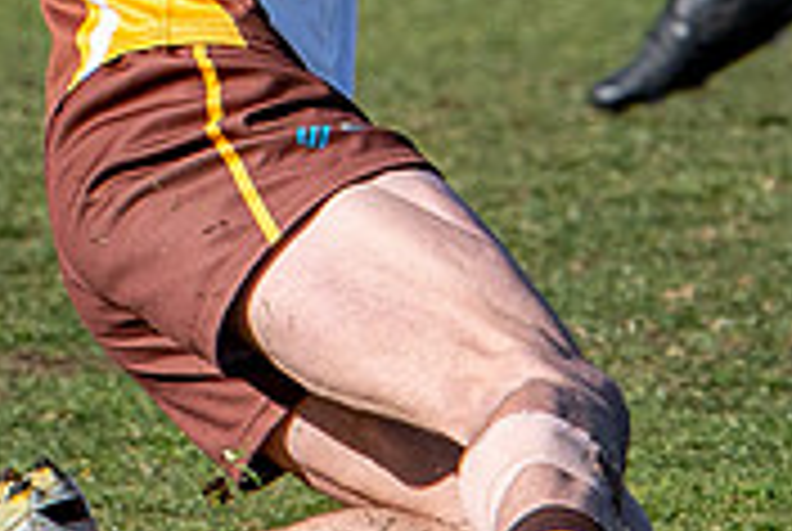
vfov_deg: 0.7
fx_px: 45572
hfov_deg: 1.0
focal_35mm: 2068
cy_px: -525
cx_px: 340
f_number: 5
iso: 250
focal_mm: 185
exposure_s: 1/1250
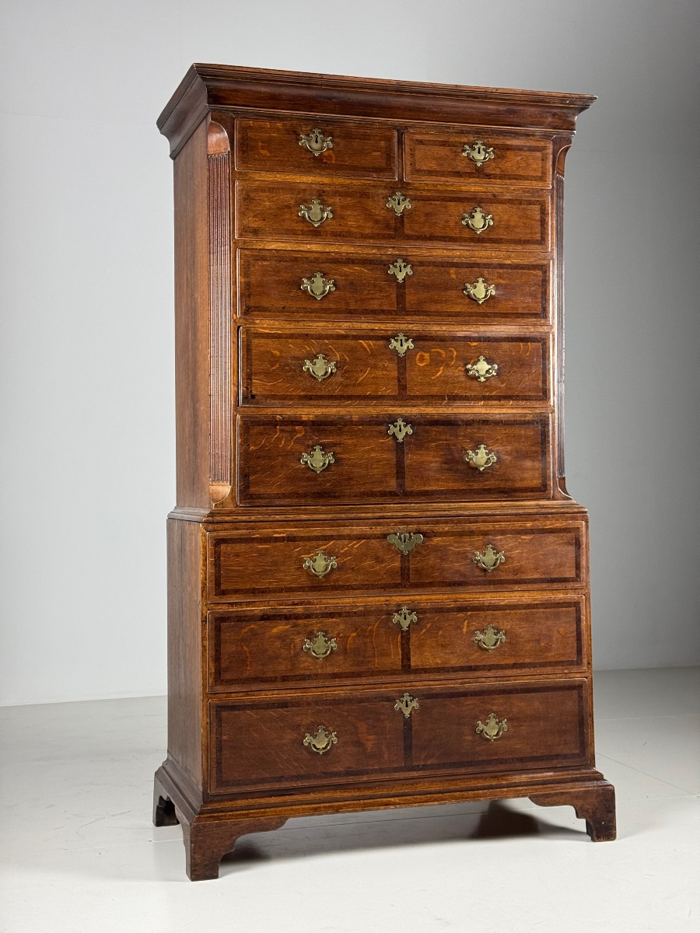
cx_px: 350
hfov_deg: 30.3
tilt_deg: +1.5
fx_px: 1294
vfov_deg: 39.7
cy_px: 466
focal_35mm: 48
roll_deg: -0.3
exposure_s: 1/50
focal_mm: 6.76
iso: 250
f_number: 1.78
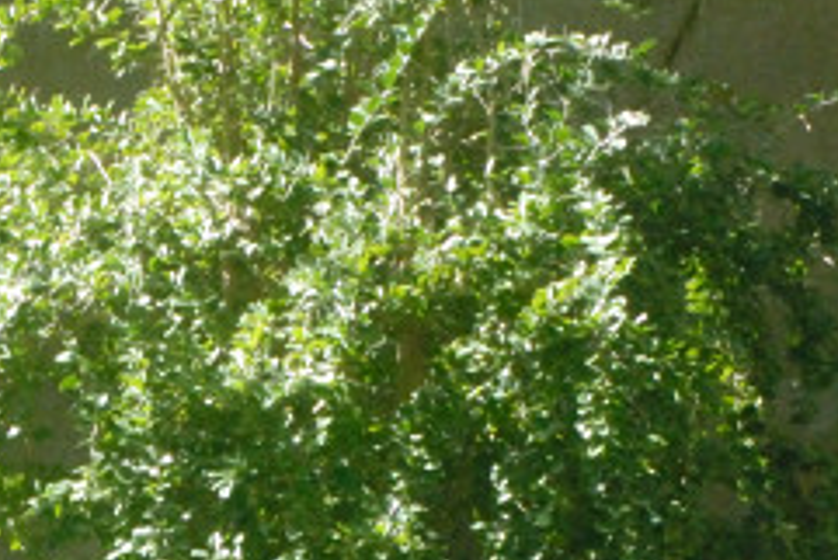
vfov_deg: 3.4
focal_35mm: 398
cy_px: 923
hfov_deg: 5.2
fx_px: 9270
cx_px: 63
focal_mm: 80
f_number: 16
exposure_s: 1/125
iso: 1600
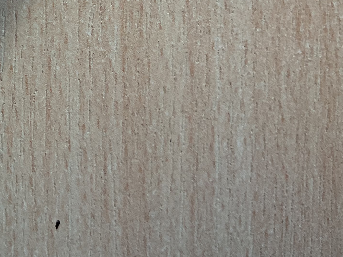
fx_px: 812
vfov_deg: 16.9
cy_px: -78
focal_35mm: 82
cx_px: -94
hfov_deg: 21.7
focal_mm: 3
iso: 32
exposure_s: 1/120
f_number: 1.8
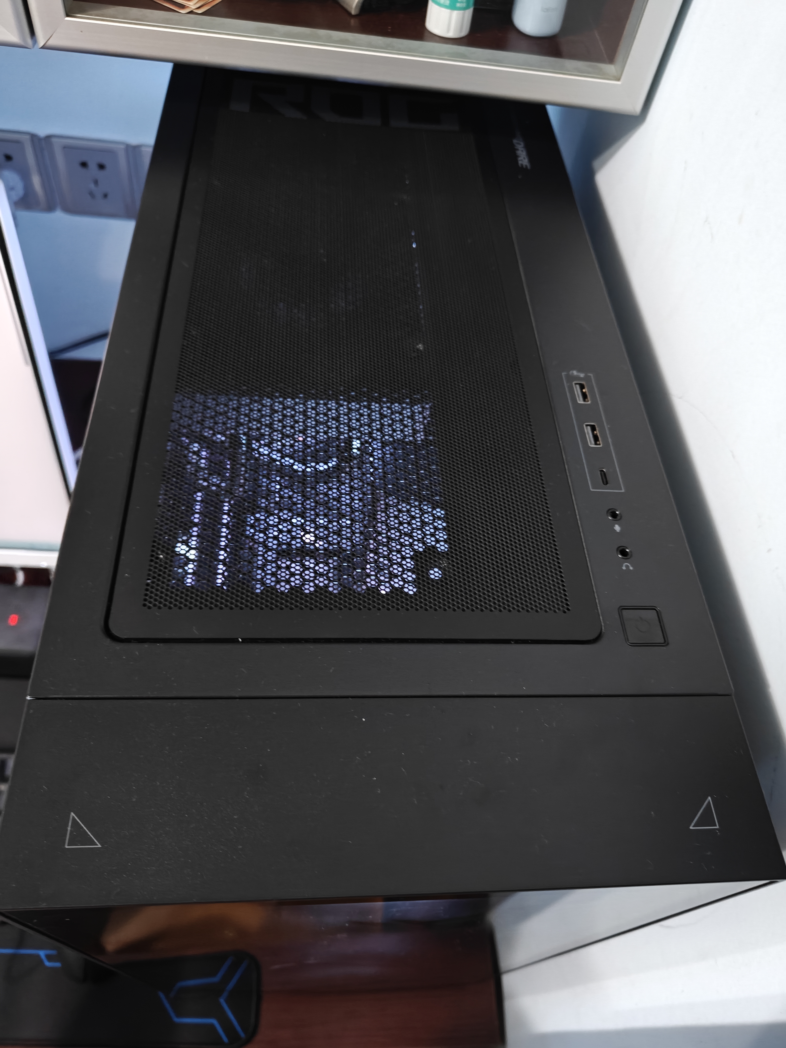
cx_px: 393
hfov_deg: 56.8
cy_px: 524
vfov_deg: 71.6
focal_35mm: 24
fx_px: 727
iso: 1250
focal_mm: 5.59
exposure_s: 1/33
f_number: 1.8
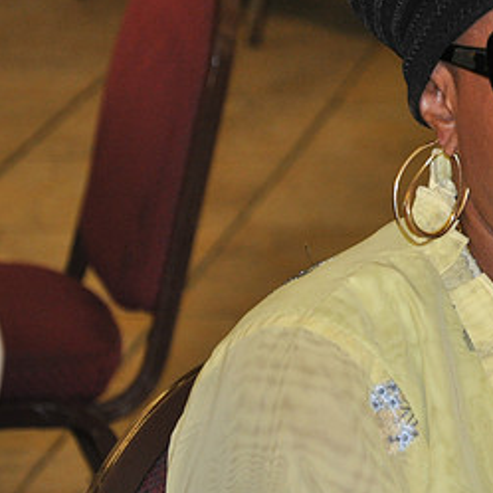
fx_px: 3819
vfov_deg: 7.4
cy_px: 136
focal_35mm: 237
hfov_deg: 7.3
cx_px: 556
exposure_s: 1/60
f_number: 5.3
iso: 800
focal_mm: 80
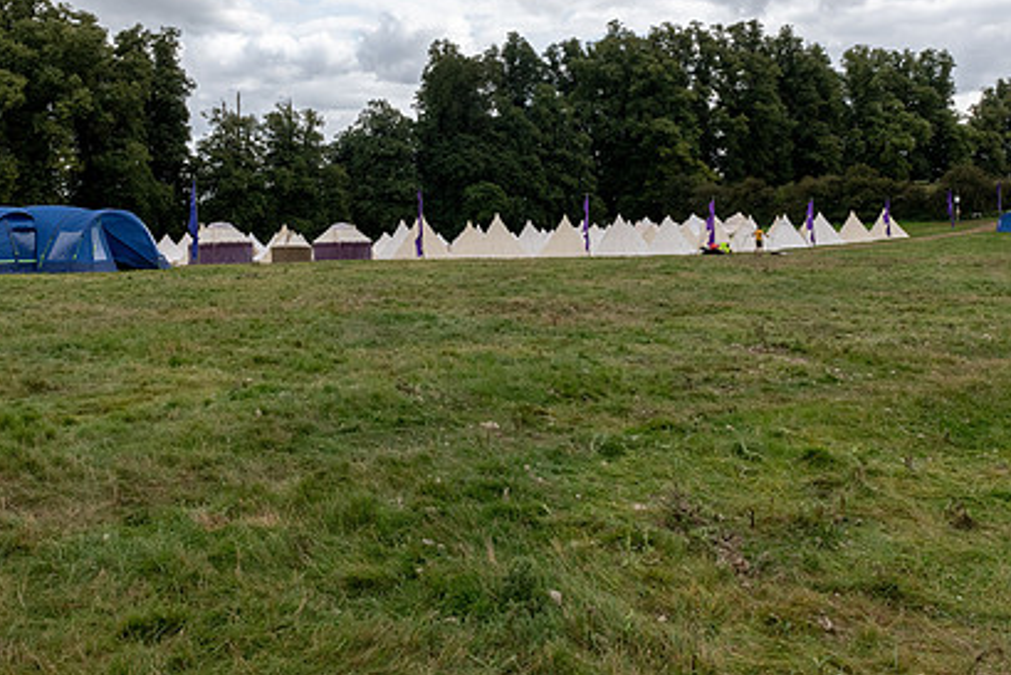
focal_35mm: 34
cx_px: 442
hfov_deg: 55.6
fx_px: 955
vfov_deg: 38.6
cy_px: 244
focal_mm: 24
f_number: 14
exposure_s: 1/250
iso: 800
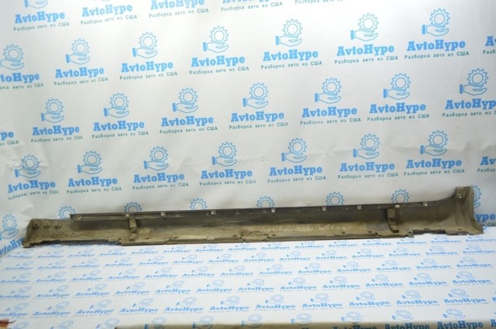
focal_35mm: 27
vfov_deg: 47.8
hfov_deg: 67.4
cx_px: 248
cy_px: 164
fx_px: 372
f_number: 3.5
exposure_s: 1/50
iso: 400
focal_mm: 18
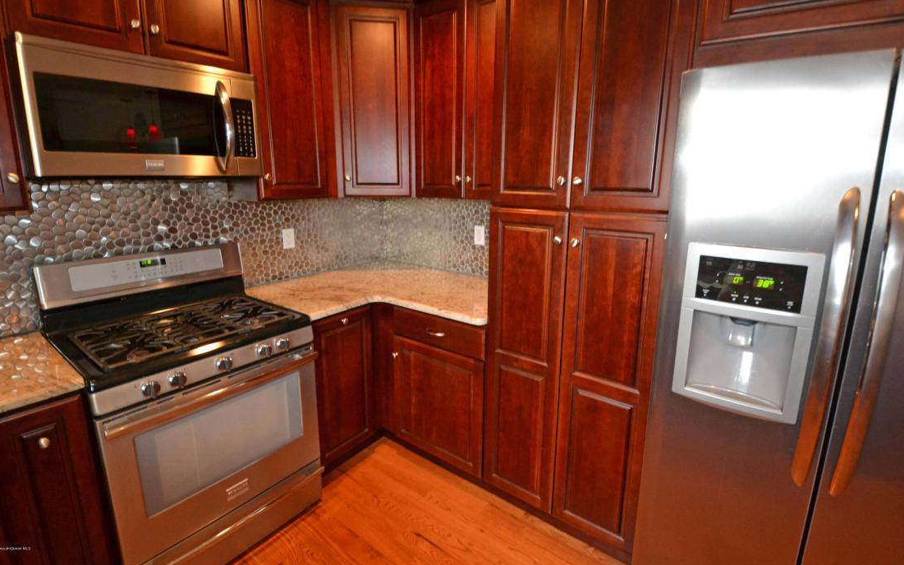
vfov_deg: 71.0
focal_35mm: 16
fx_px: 394
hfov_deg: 97.8
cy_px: 253
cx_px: 450
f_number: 3.5
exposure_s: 1/60
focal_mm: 10
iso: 1800
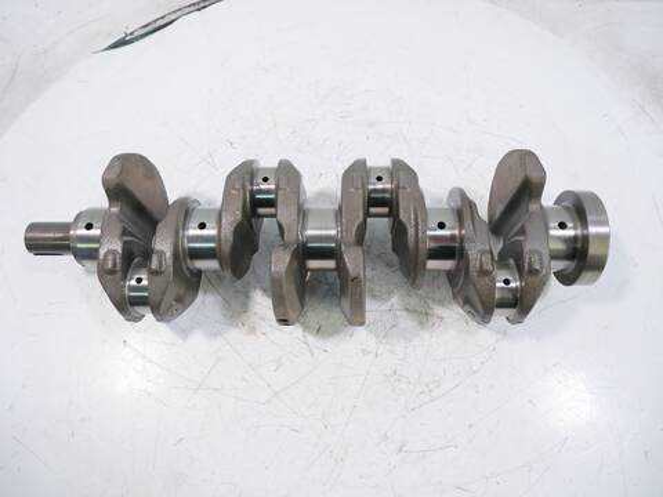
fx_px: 460
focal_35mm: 24
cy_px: 248
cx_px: 332
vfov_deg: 56.8
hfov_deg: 71.6
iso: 200
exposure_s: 1/60
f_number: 3.5
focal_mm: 12
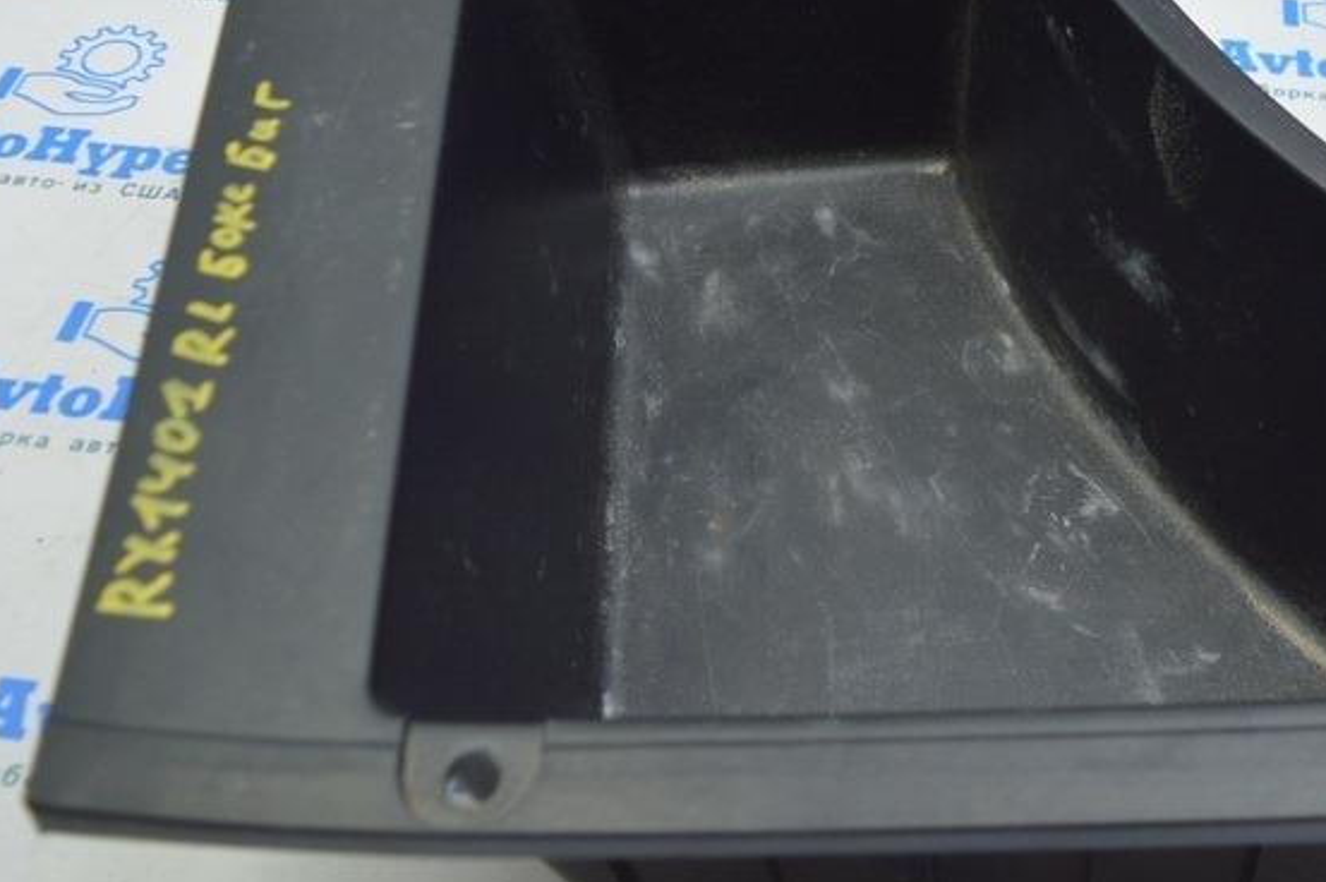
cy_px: 255
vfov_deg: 26.7
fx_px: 1840
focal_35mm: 50
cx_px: 856
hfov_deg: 39.3
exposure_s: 1/40
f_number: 3.5
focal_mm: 18
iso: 400
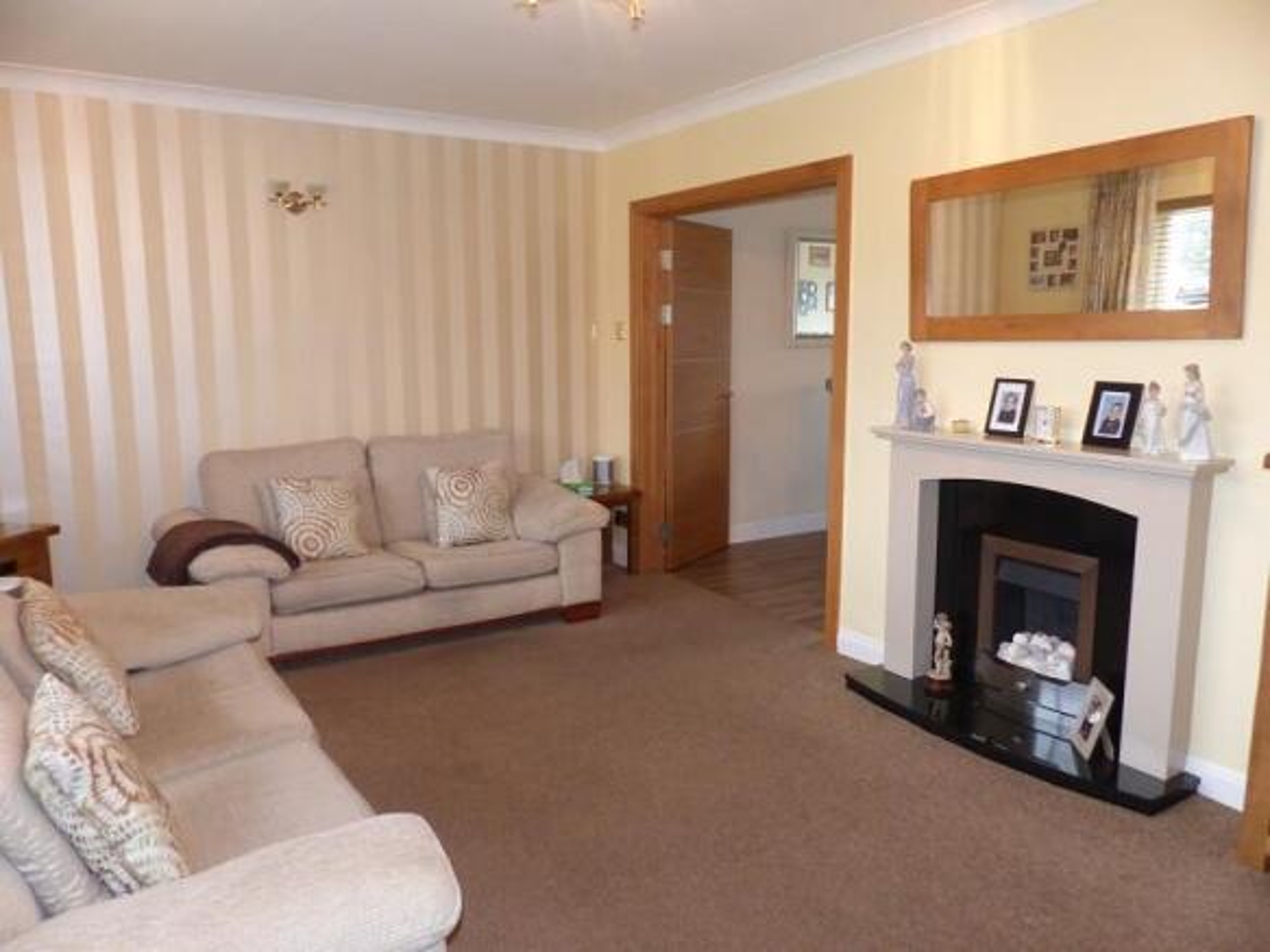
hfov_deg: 69.4
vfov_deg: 54.9
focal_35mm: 25
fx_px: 917
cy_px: 476
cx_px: 635
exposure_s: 1/40
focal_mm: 4.5
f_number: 2.8
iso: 400
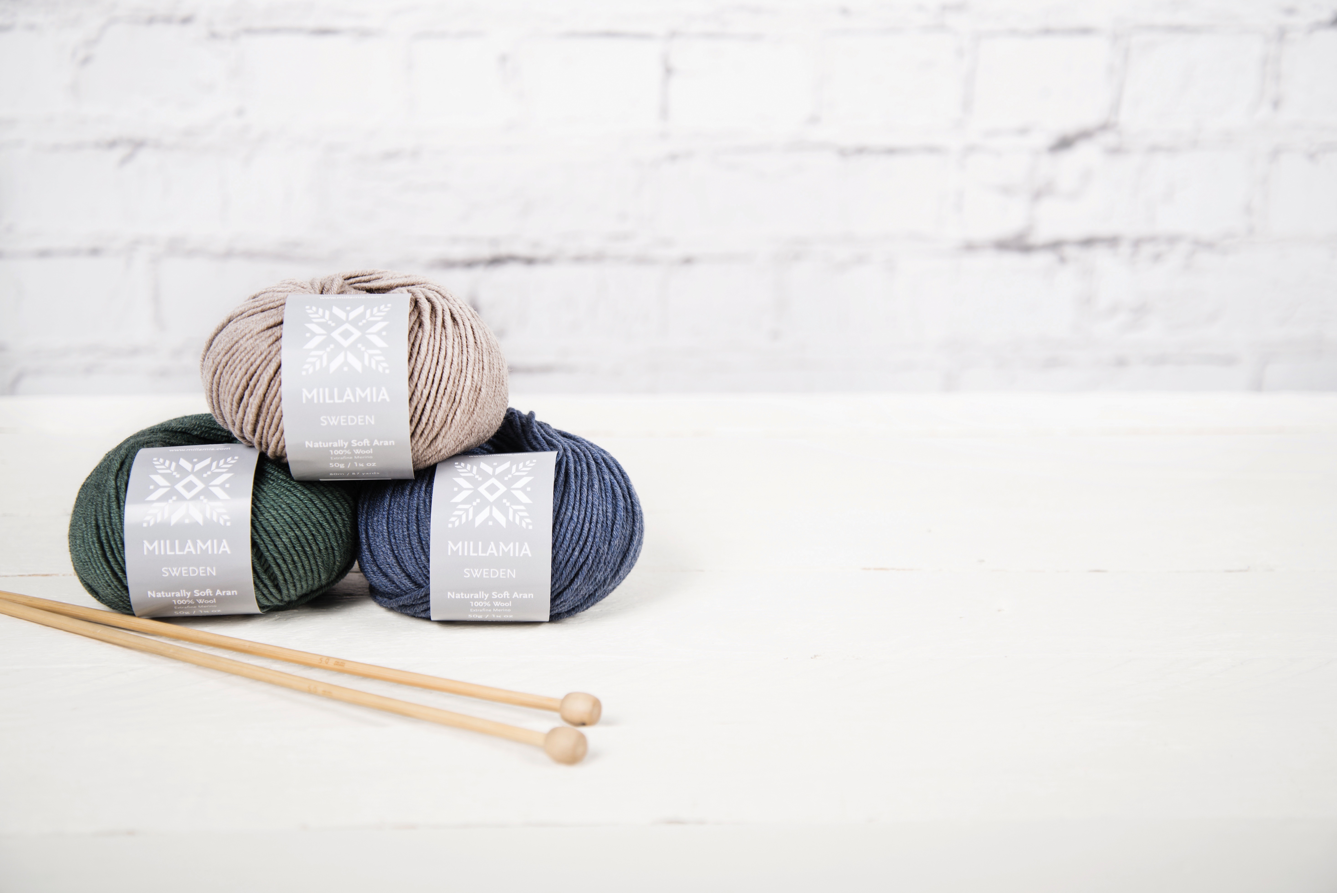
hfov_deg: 35.6
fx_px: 2080
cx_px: 668
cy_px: 446
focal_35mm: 56
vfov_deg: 24.2
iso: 100
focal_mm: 56
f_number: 4.5
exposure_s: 1/125
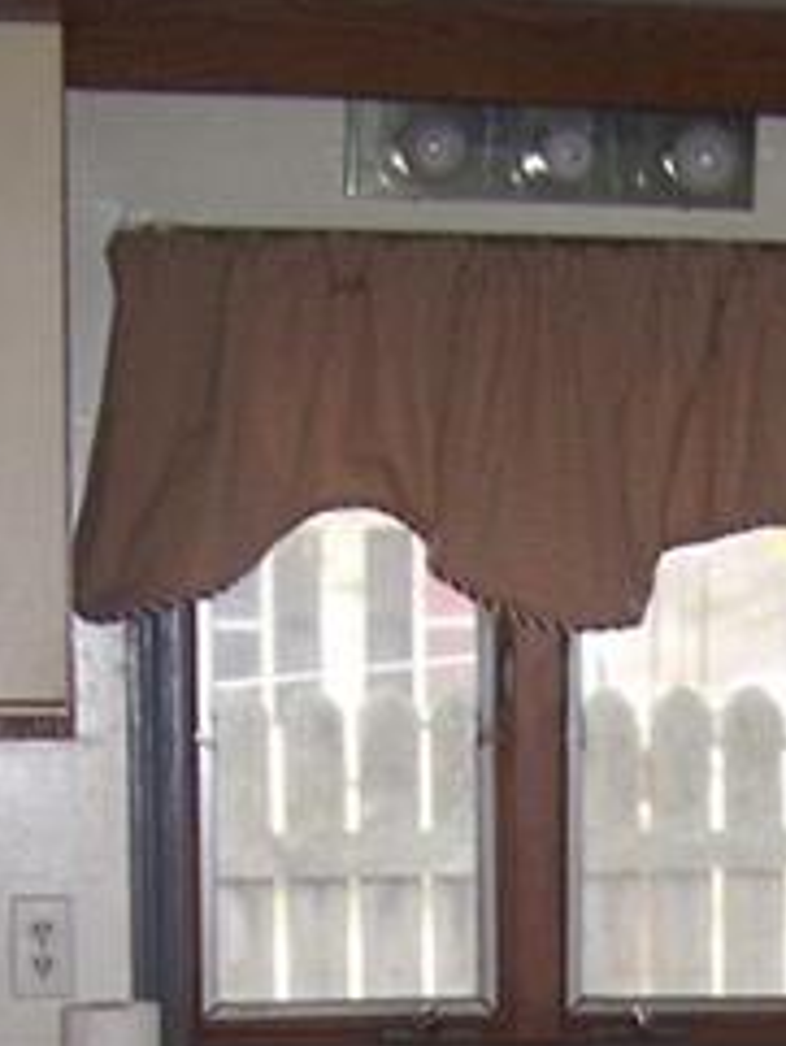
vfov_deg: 15.3
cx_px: 690
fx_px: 3660
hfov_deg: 12.2
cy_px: 1445
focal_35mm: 121
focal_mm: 6.3
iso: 140
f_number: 2.8
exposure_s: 1/60
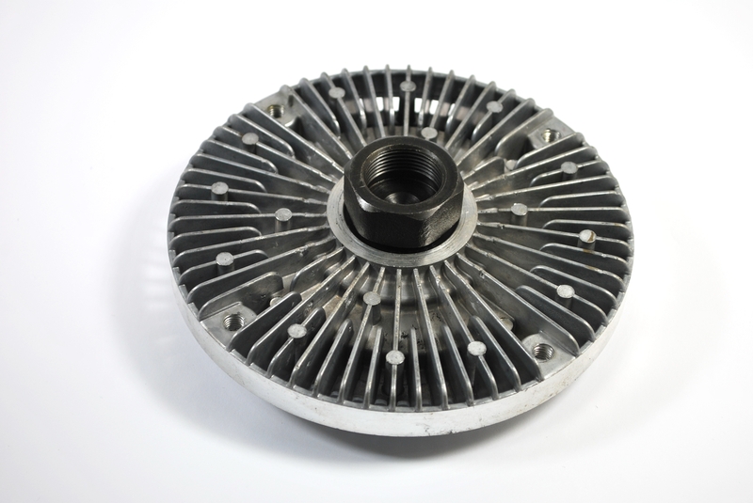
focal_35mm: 82
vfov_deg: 16.6
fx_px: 1727
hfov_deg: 24.6
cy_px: 252
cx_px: 376
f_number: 5.6
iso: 200
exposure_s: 1/100
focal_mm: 55
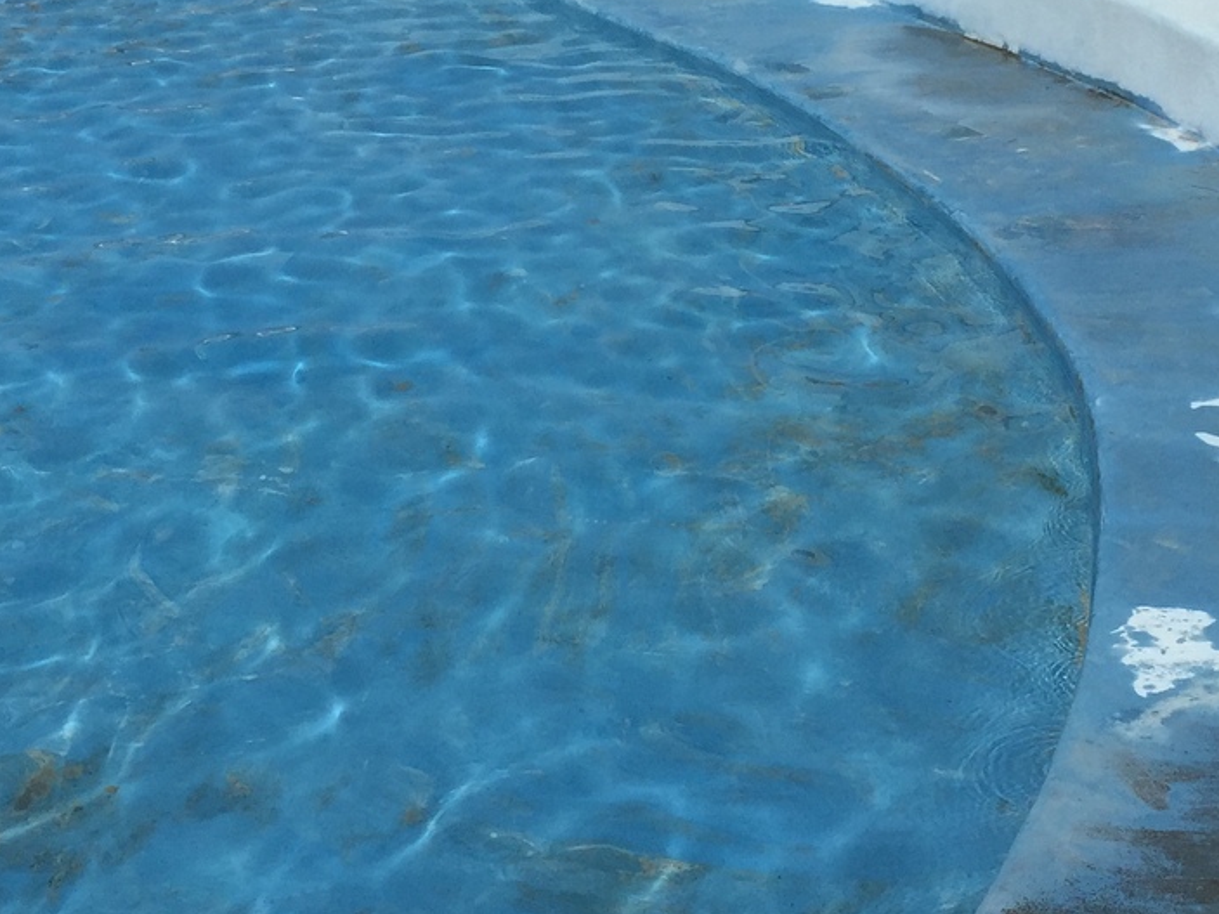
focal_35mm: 66
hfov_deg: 29.4
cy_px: 241
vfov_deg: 22.1
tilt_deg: -17.0
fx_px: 2324
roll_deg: -0.5
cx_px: 655
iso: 32
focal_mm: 4.15
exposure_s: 1/4950
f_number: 2.2
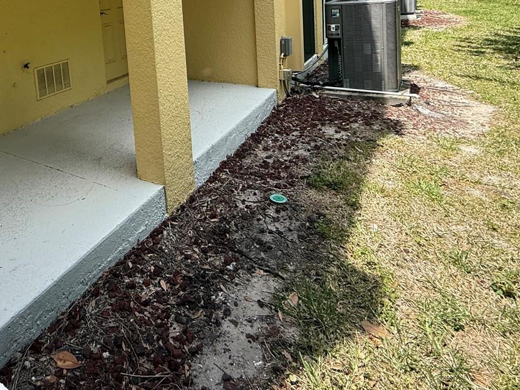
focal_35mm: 27
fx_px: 405
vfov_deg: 46.3
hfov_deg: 59.4
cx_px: 93
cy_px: 38
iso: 64
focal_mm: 2.22
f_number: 2.2
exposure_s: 1/549
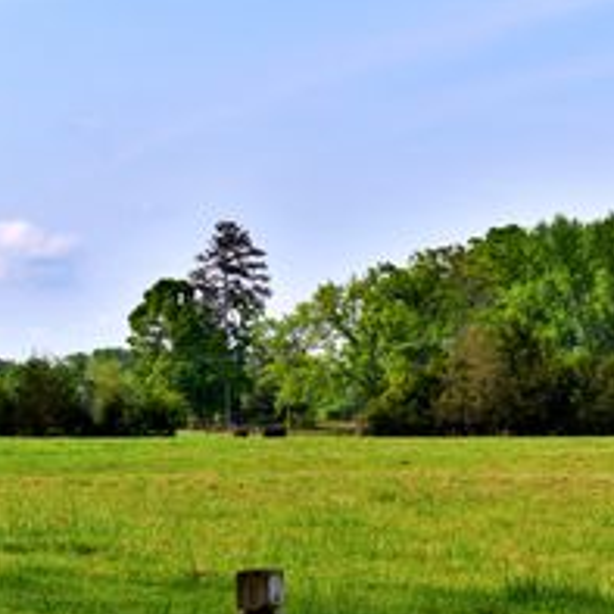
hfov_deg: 12.9
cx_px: -8
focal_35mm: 134
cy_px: 326
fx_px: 2689
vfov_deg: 13.0
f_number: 8
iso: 100
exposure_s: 1/250
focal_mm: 48
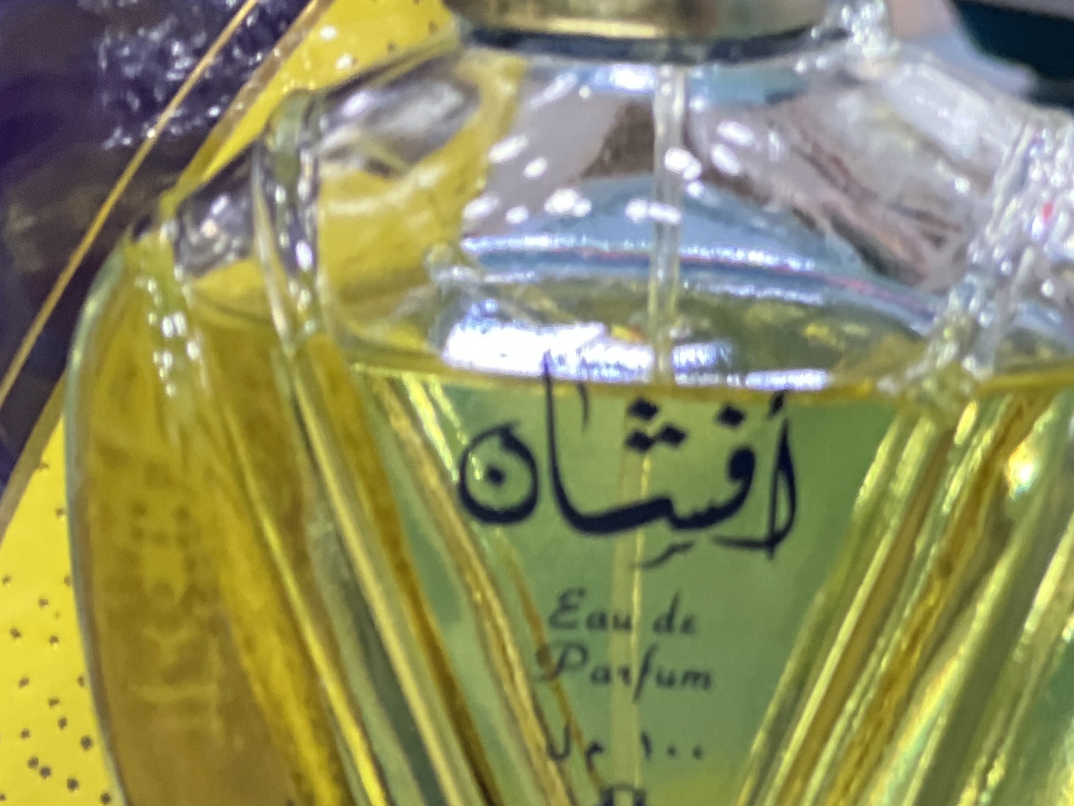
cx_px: 70
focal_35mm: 210
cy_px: 437
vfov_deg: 7.1
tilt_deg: -12.1
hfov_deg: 9.4
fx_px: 6517
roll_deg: -0.3
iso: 125
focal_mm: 9
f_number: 2.8
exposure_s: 1/33
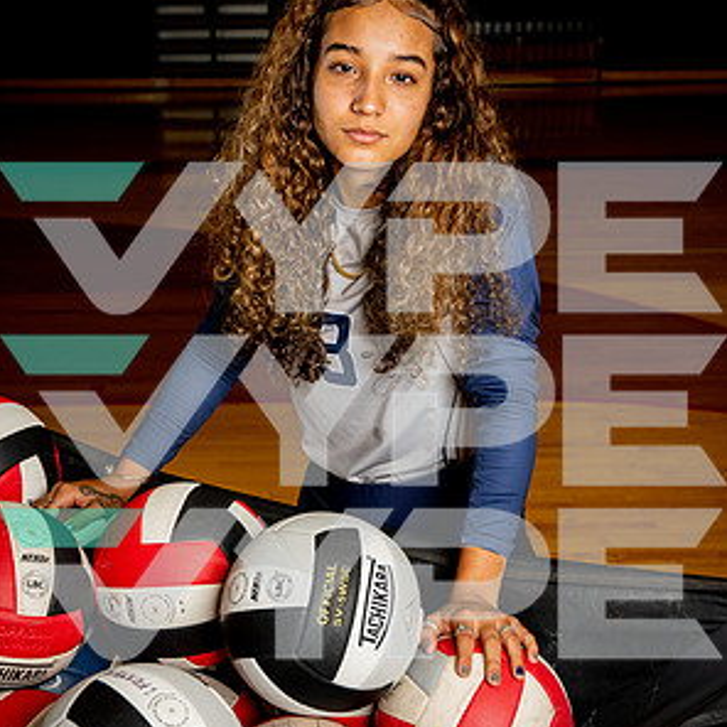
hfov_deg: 26.1
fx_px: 1568
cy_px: 413
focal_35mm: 66
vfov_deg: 26.1
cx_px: 364
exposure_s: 1/250
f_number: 7.1
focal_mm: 51
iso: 400
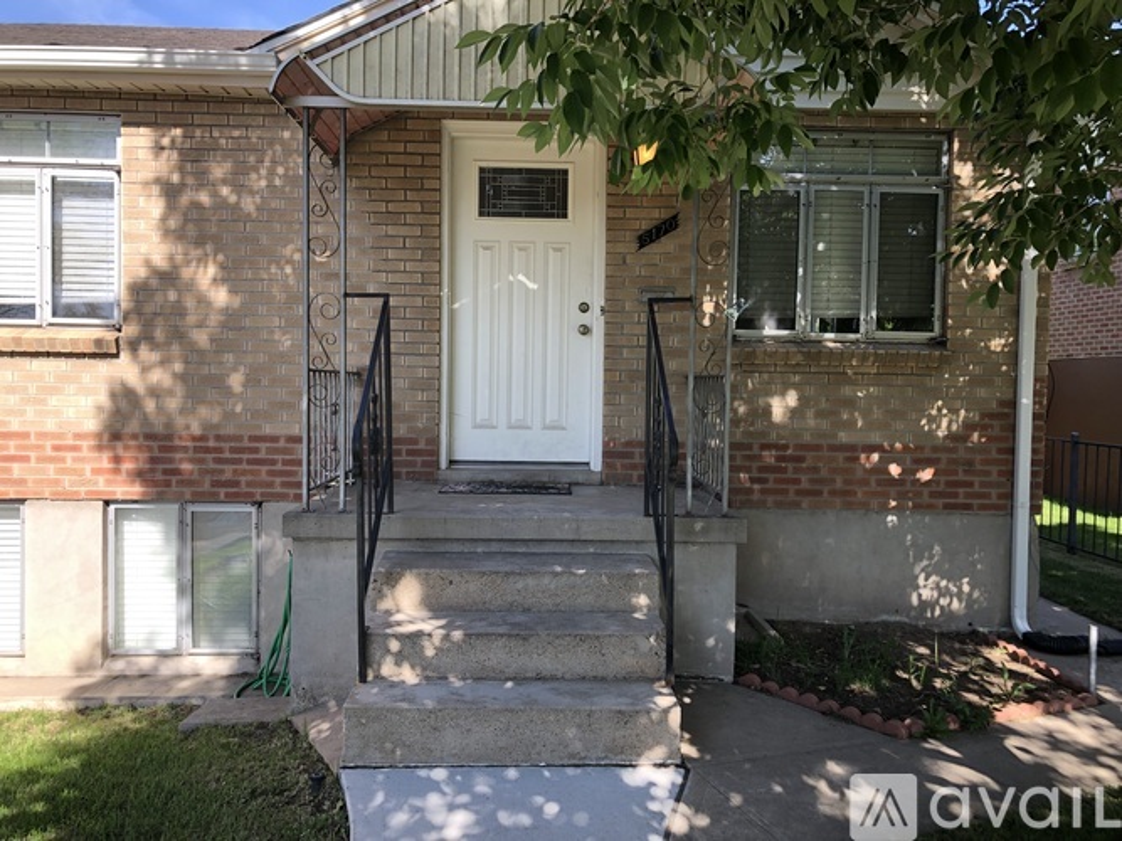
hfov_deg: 63.5
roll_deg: -0.2
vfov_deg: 49.7
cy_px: 420
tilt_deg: -1.9
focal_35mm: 28
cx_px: 561
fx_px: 907
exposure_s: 1/235
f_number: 1.8
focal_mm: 3.99
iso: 20
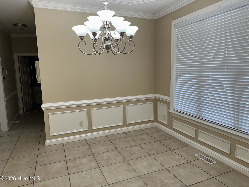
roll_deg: +1.0
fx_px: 173
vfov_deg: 56.8
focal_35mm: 24
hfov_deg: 71.6
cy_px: 94
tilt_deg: -7.9
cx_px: 124
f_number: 1.78
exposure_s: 1/120
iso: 80
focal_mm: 6.86
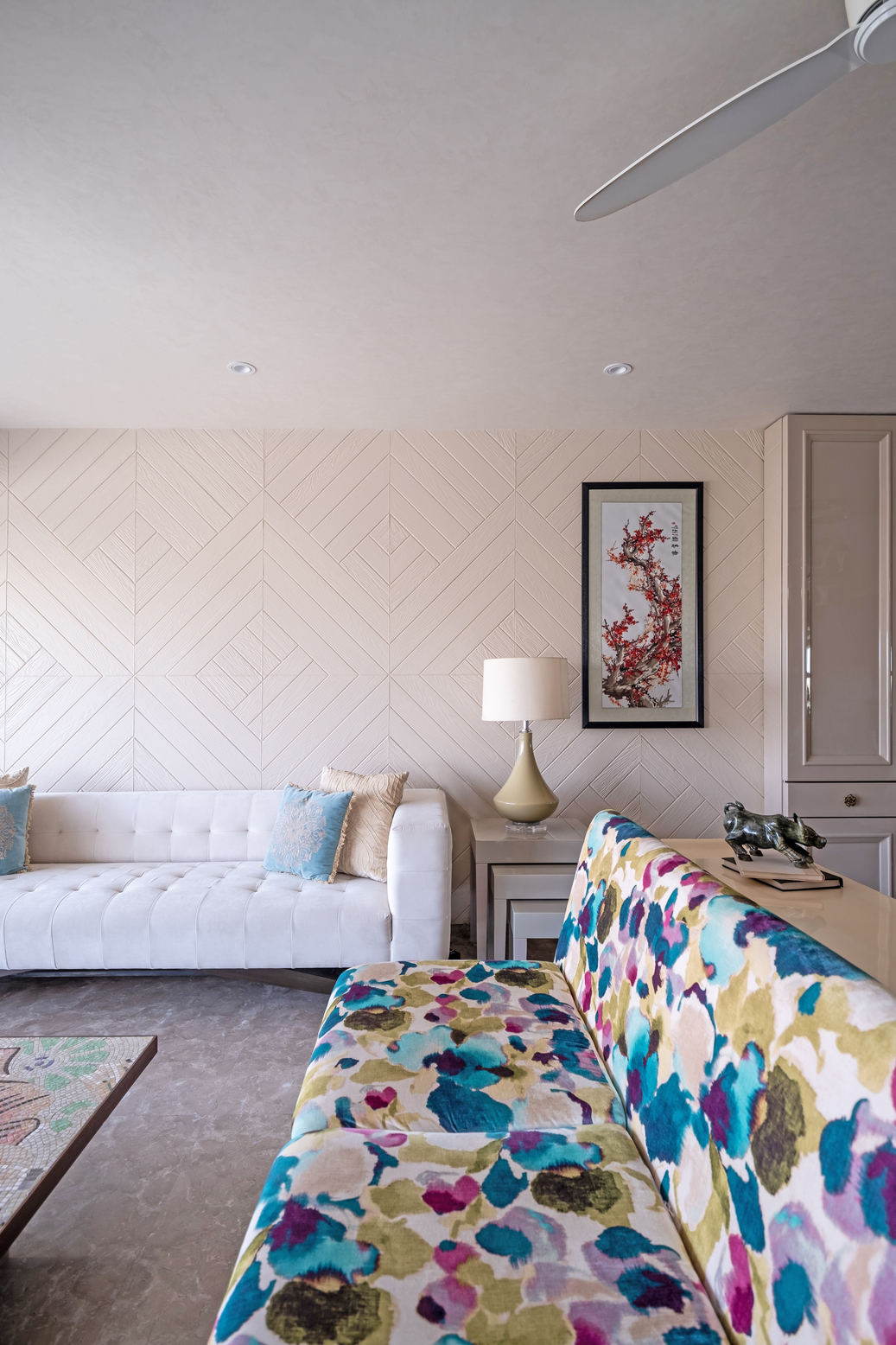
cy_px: 672
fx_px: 709
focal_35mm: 19
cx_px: 448
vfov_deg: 86.9
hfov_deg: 64.5
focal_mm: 12.5
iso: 80
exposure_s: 1/15
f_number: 2.8
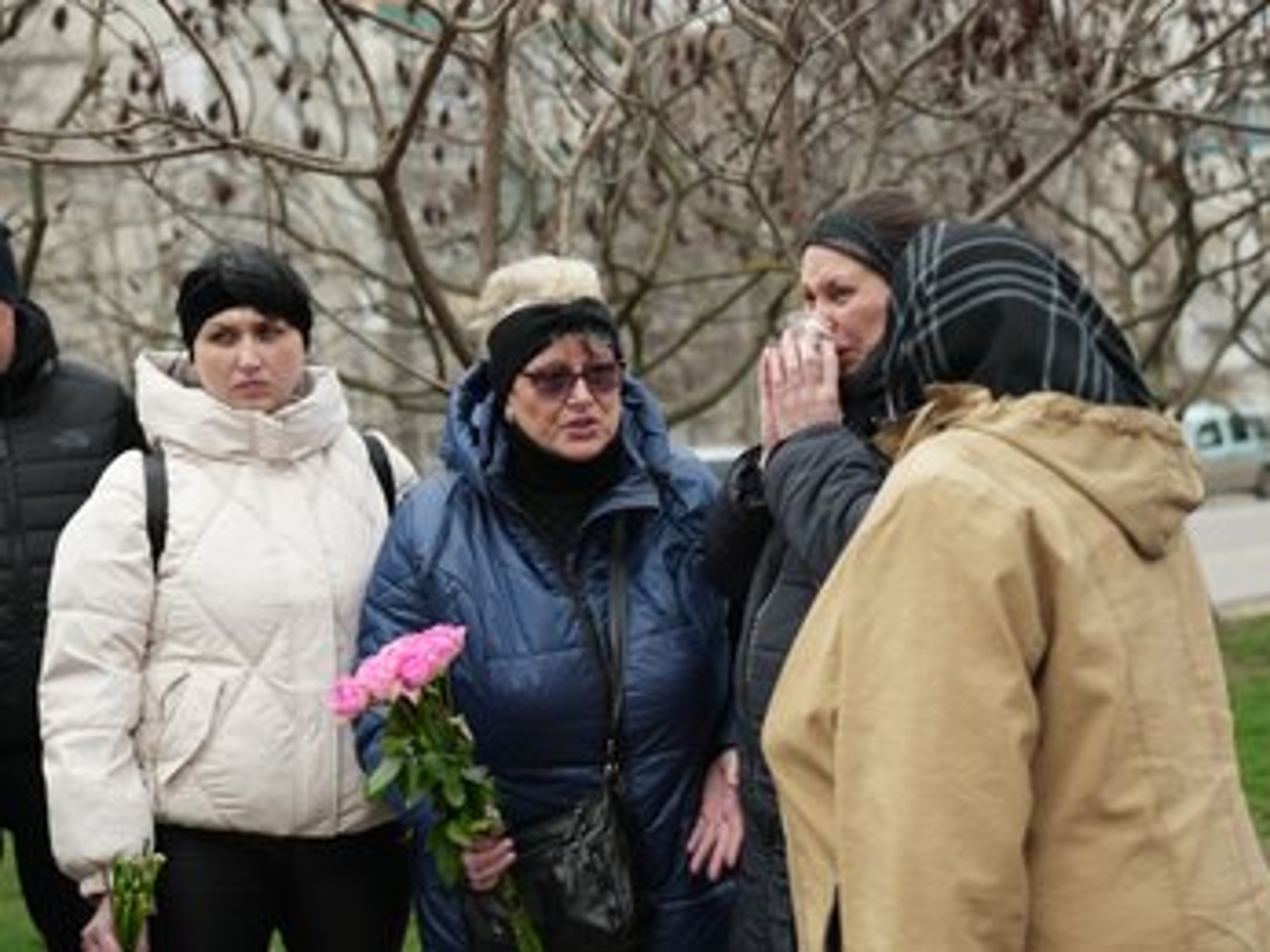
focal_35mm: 51
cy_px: 467
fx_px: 1870
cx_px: 582
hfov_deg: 37.5
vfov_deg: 28.5
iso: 320
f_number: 2.8
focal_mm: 46
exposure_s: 1/80
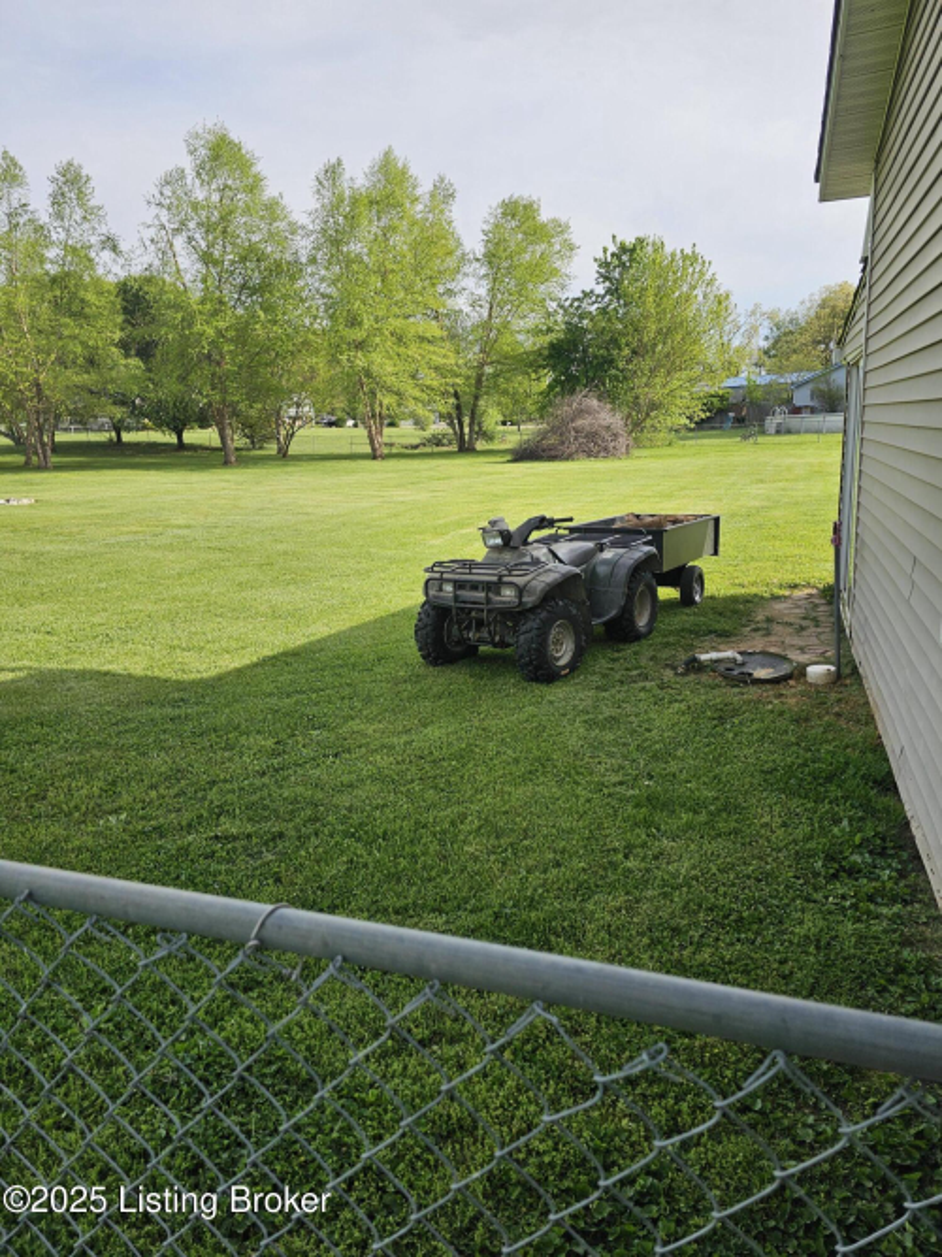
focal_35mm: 23
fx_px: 835
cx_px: 471
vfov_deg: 73.9
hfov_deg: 58.9
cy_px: 628
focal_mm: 6.3
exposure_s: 1/550
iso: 16
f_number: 1.7
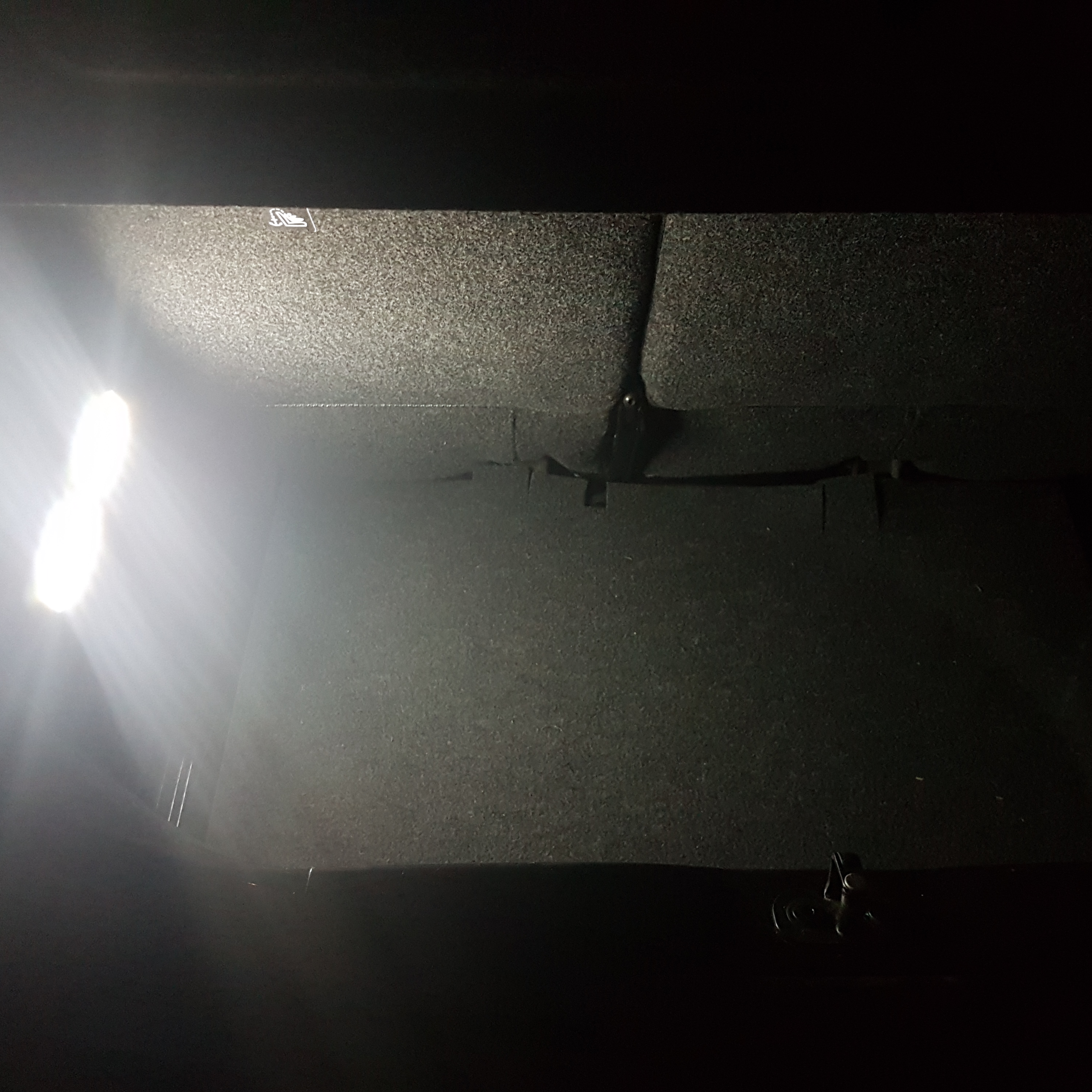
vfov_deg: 52.5
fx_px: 1106
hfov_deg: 52.5
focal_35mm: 31
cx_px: 587
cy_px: 551
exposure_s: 1/10
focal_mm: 4.2
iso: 400
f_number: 1.7
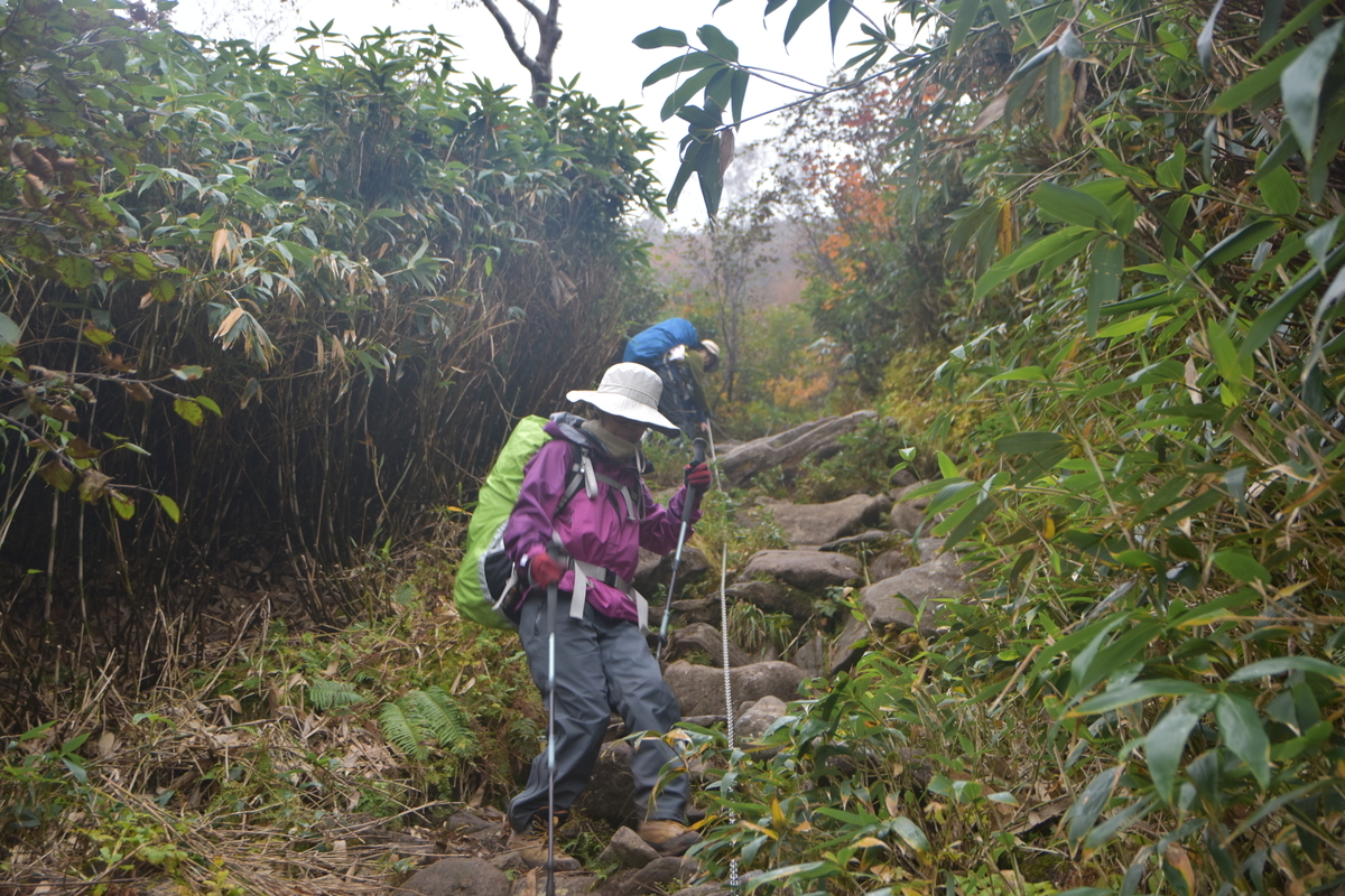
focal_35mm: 51
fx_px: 1905
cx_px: 672
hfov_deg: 38.9
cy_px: 448
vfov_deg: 26.5
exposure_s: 1/50
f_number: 3.3
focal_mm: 34
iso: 180
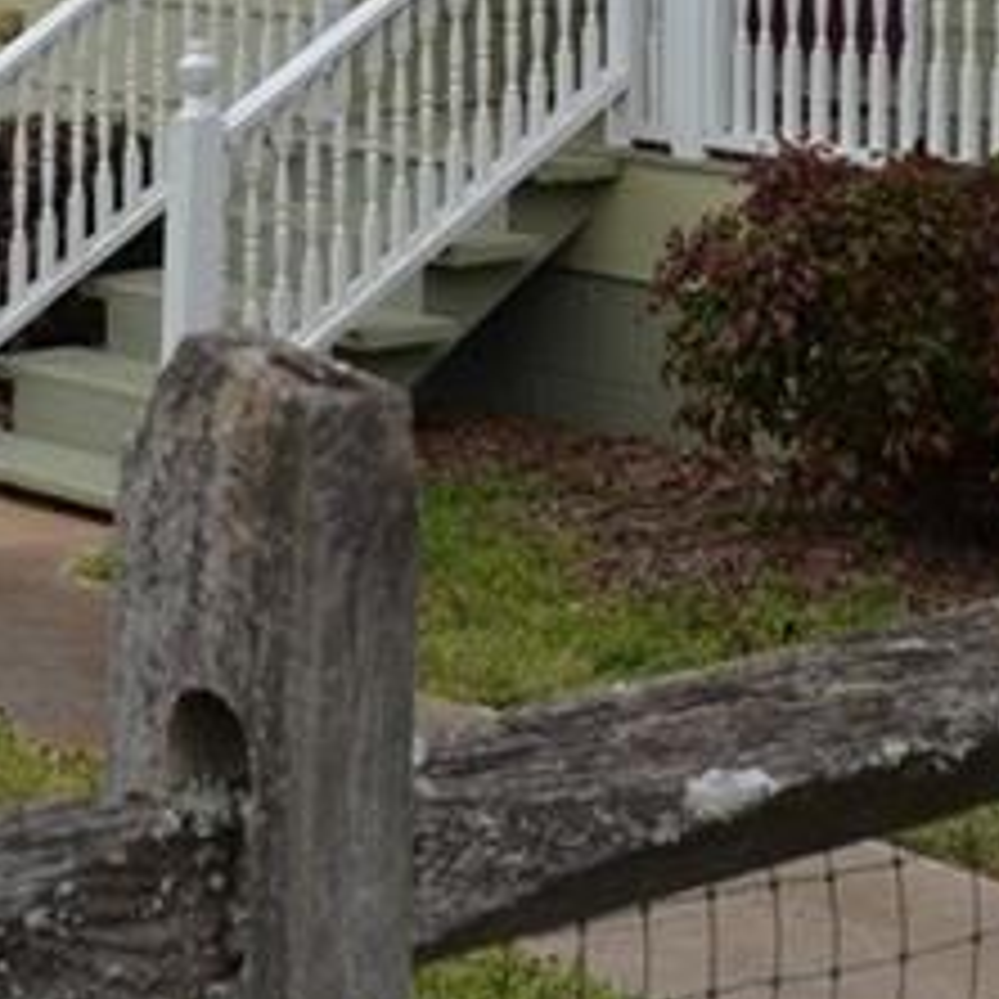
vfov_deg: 12.8
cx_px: 846
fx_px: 4212
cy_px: -511
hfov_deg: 13.4
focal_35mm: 129
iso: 180
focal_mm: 22
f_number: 8
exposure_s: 1/250
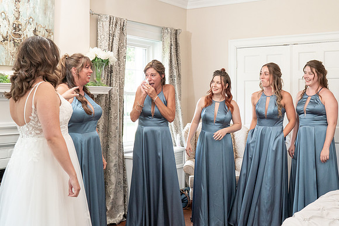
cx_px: 217
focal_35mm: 46
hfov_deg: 42.3
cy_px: 103
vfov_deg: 29.2
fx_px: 433
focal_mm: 35
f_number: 6.3
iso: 2000
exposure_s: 1/200
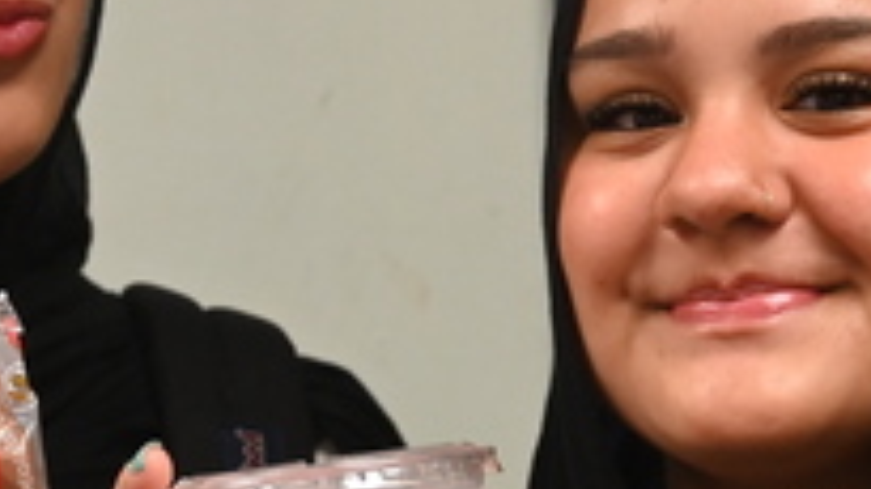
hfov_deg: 7.8
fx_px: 6393
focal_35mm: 277
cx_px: 306
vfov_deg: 4.4
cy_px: 436
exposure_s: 1/125
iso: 2000
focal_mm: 53
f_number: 4
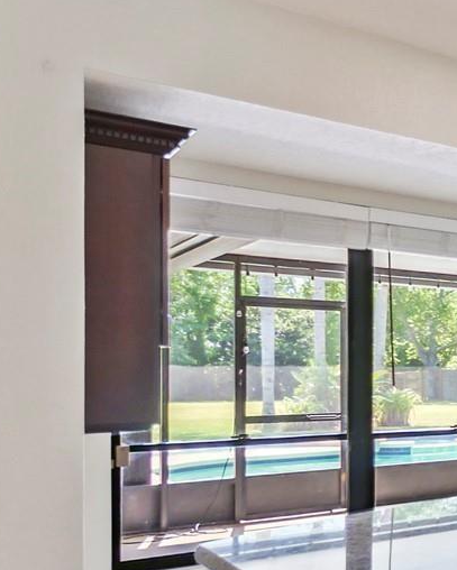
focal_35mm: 43
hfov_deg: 23.3
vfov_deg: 42.2
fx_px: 726
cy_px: 391
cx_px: 774
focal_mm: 7
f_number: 4
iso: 640
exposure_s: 1/60
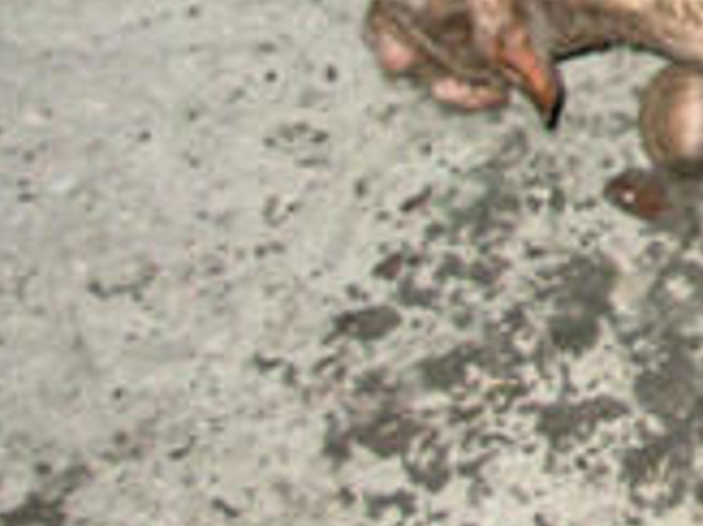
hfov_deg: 13.2
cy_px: -65
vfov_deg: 10.4
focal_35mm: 140
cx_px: 1104
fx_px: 2841
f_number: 2.9
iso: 137
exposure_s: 1/87.9
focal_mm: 6.3
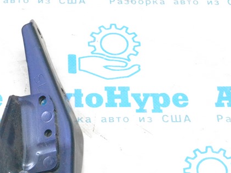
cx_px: 101
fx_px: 748
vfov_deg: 13.1
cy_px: 168
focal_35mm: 112
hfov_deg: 17.6
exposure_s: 1/160
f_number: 9
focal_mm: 32
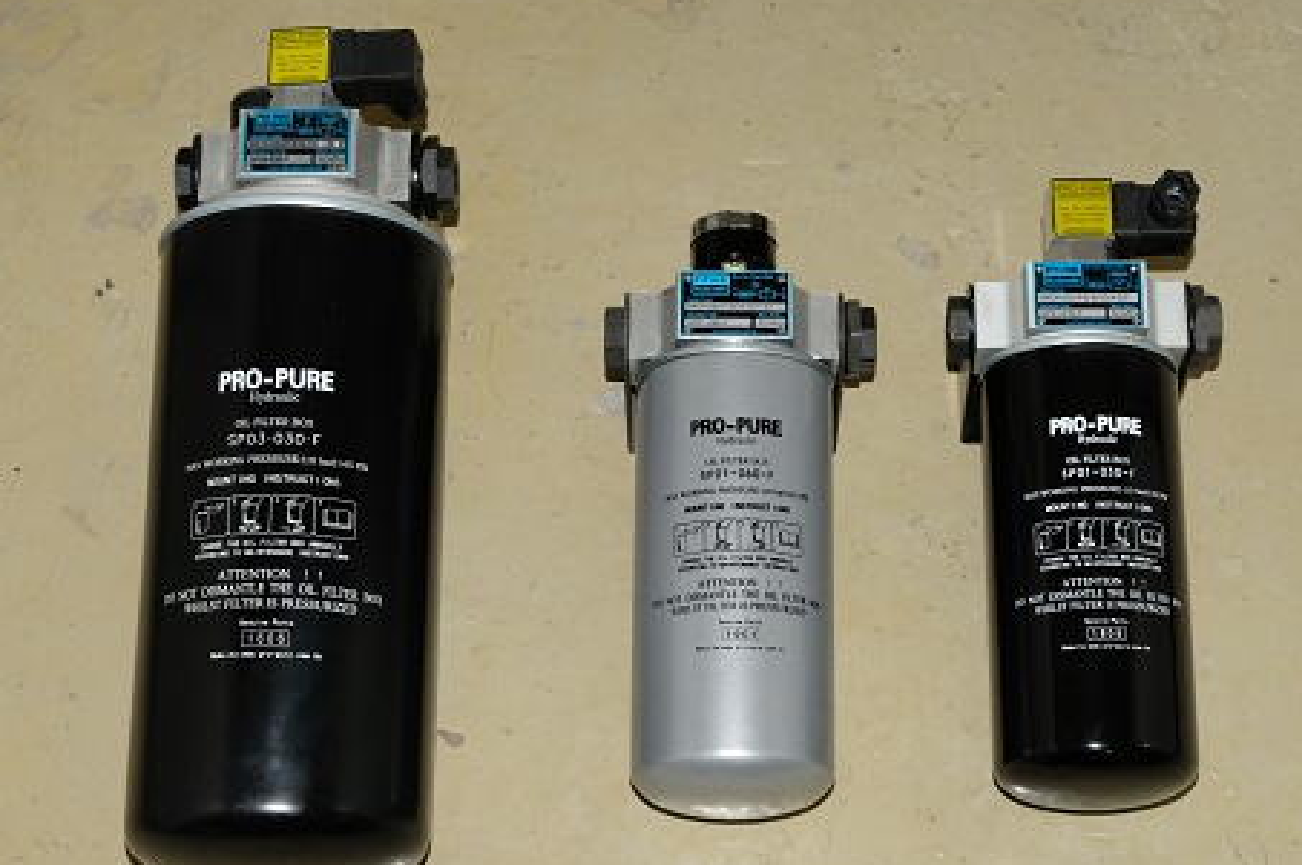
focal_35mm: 69
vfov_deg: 19.7
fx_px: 2493
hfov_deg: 29.3
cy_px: 470
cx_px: 667
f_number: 9
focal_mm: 40.7
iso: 5000
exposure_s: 1/160
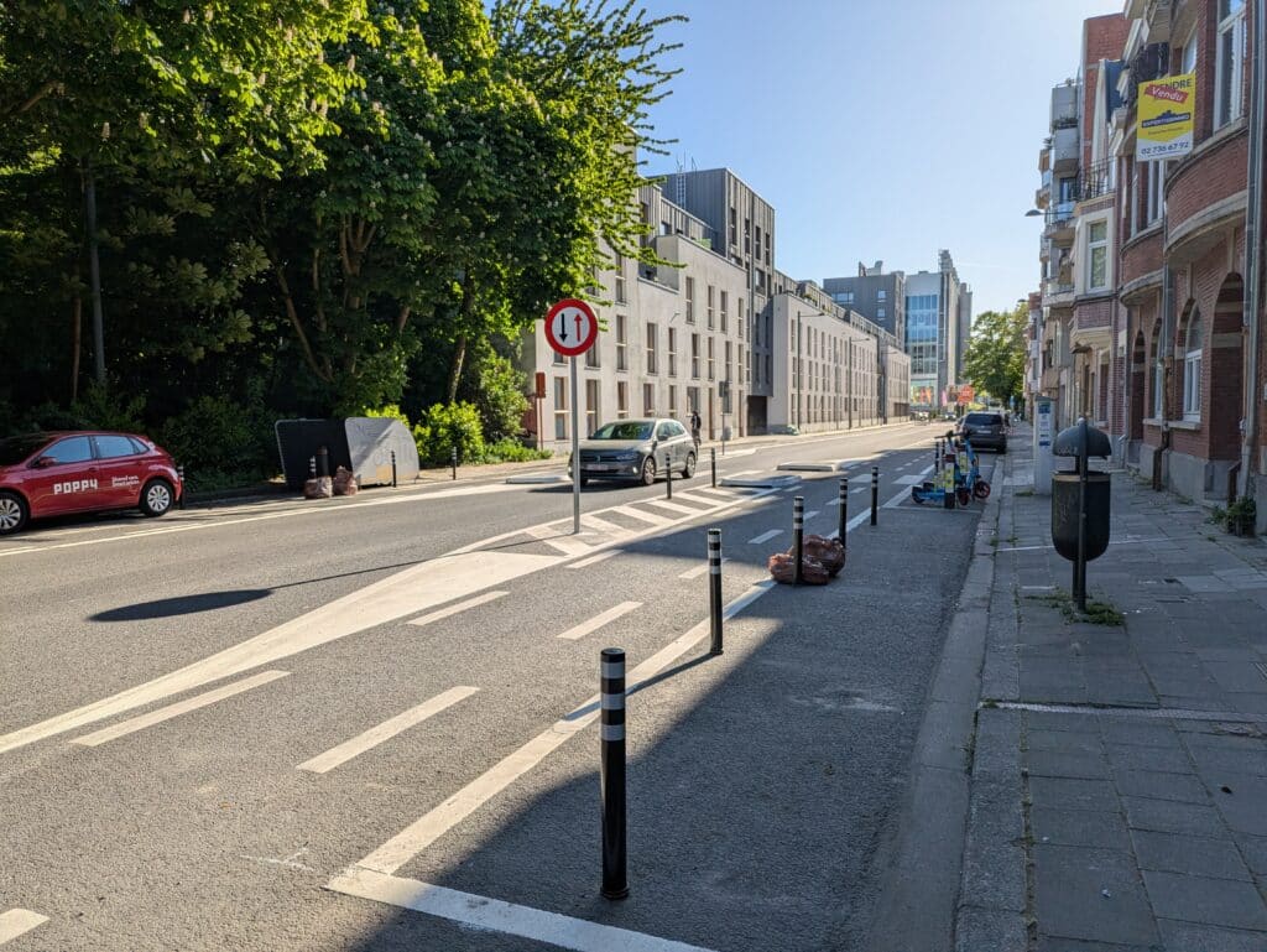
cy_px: 476
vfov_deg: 54.9
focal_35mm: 25
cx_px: 634
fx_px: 915
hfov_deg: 69.4
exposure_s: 1/2092
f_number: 1.89
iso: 51
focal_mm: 5.43
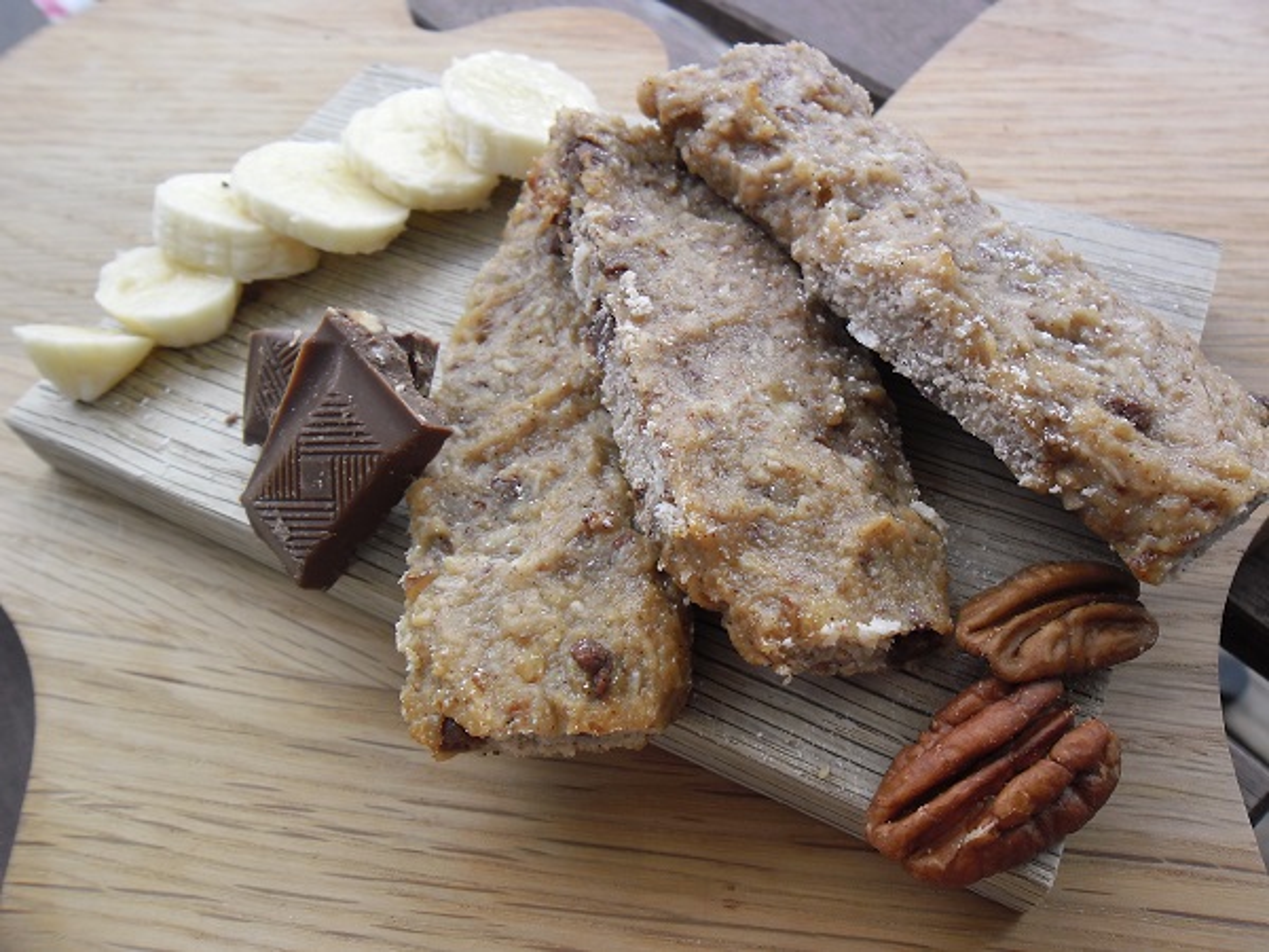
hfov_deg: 65.3
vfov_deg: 51.4
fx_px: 990
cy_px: 476
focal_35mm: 27
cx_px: 634
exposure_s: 1/107
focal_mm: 4.9
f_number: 3.5
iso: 80
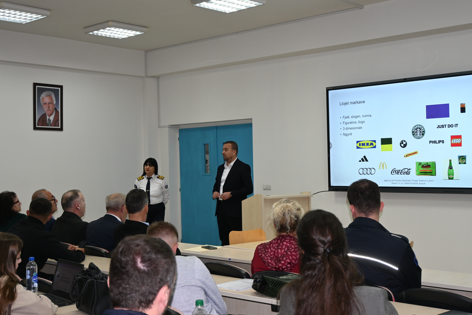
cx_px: 236
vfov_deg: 29.4
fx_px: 600
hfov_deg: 43.0
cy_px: 158
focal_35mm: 46
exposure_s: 1/60
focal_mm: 30.5
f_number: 4.8
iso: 400
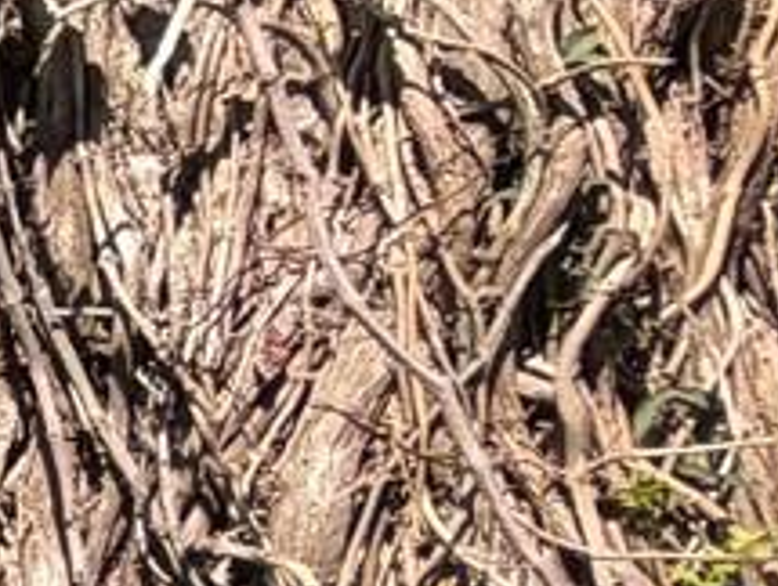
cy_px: 709
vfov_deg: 13.8
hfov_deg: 9.6
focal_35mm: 104
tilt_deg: +1.5
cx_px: -1954
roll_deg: +1.1
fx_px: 2341
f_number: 2.2
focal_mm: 2.22
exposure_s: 1/770
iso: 40
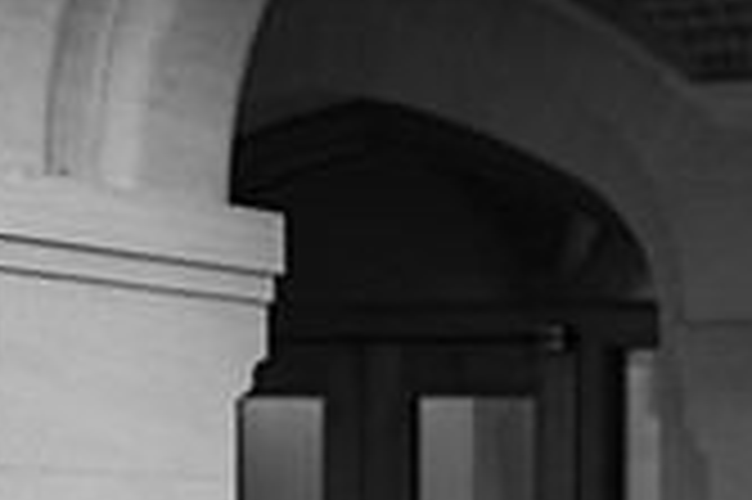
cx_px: 1238
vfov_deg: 9.5
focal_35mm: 139
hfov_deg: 13.6
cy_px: 795
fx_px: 2901
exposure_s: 1/500
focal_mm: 40
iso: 200
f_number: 3.5
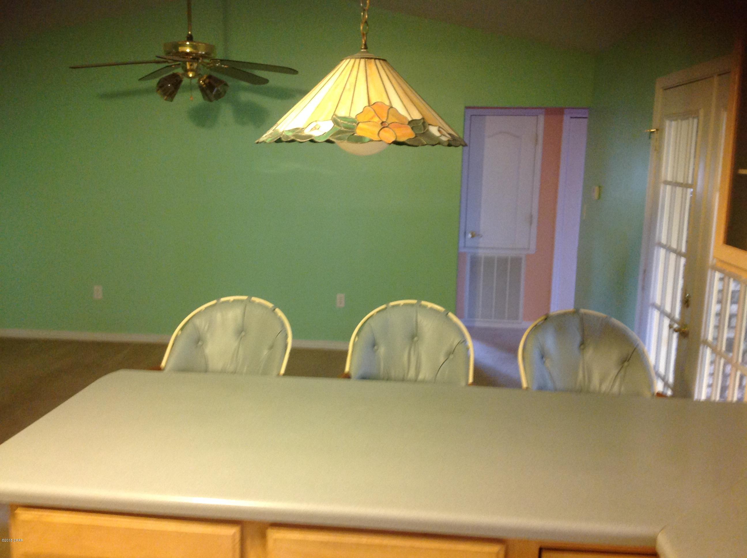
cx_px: 374
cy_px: 279
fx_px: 754
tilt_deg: -9.3
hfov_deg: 52.7
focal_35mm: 35
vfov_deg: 40.6
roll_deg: -1.7
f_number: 2.4
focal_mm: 4.28
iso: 200
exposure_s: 1/15
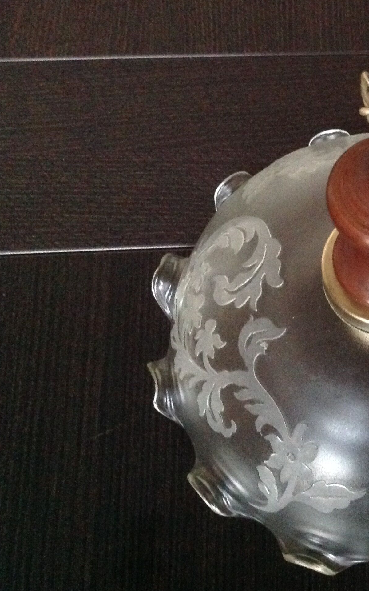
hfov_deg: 24.3
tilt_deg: -68.3
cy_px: 295
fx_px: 805
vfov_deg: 40.3
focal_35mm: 50
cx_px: 395
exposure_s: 1/15
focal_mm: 4.28
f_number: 2.4
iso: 800
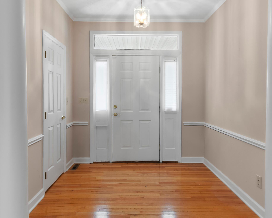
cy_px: 102
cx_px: 135
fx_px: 185
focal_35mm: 23
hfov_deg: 72.6
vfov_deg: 60.8
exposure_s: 1/3.33
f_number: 4.5
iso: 100
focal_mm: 10
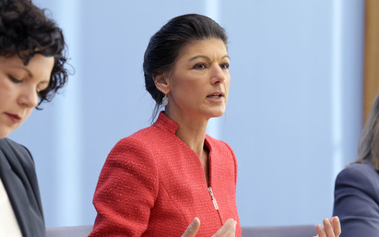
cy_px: 124
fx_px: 1560
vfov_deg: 8.7
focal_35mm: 151
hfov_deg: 13.9
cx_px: 185
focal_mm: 135
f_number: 5.6
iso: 4000
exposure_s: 1/640
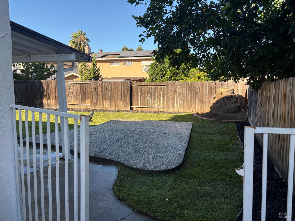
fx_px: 222
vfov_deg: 53.1
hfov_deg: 67.3
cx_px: 148
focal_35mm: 26
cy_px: 110
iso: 64
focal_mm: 5.96
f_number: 1.6
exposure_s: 1/907
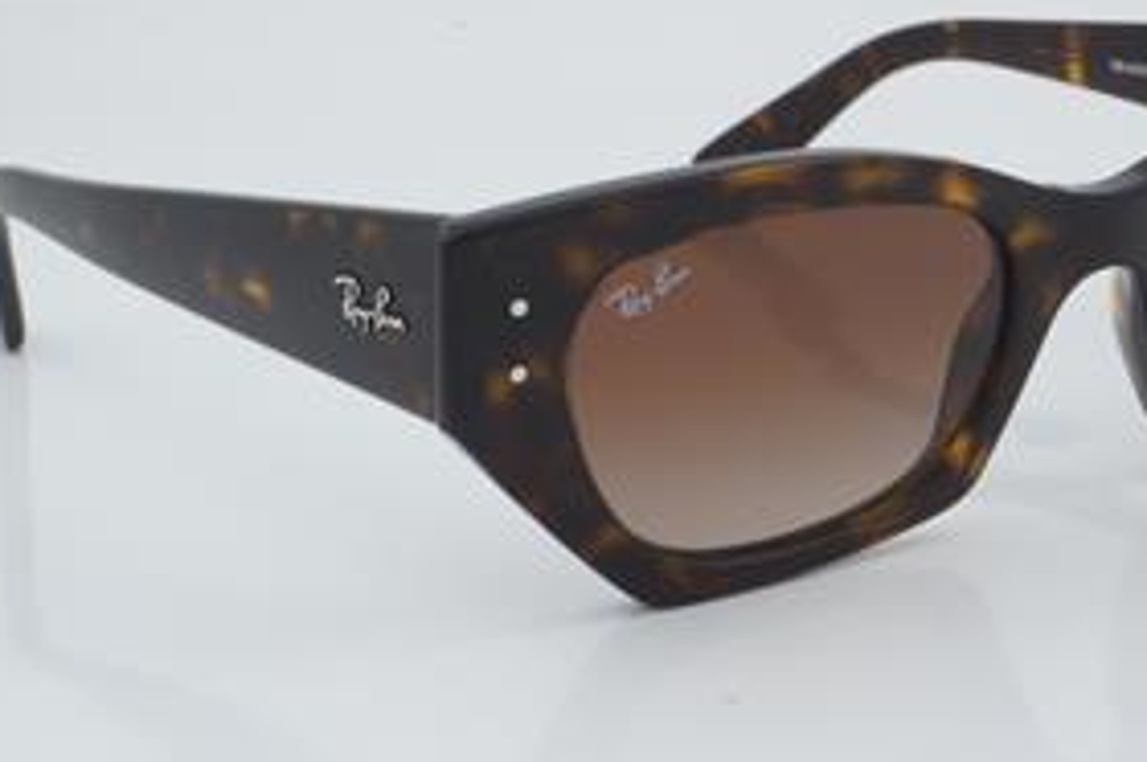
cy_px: 332
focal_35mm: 107
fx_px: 3405
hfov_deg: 19.1
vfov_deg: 12.8
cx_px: 762
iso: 100
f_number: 32
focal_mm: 50
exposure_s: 1/3
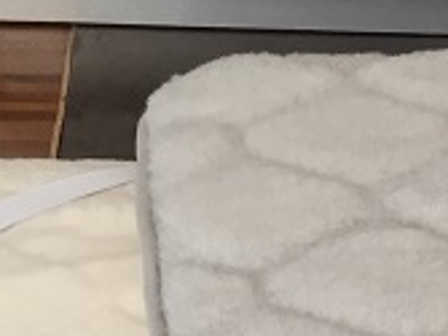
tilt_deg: -41.8
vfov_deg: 9.9
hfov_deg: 13.4
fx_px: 1798
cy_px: 661
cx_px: 684
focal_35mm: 139
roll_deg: -8.3
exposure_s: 1/33
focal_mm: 4.15
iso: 32
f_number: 2.2
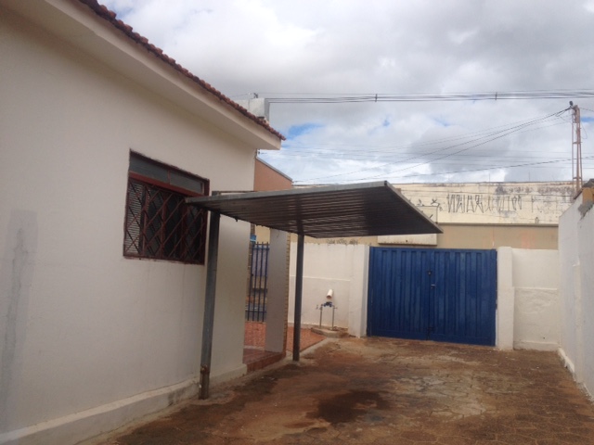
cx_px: 297
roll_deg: -1.1
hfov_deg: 52.6
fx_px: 601
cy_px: 222
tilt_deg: +3.3
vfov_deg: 40.7
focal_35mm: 35
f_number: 2.4
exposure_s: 1/2123
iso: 50
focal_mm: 4.28
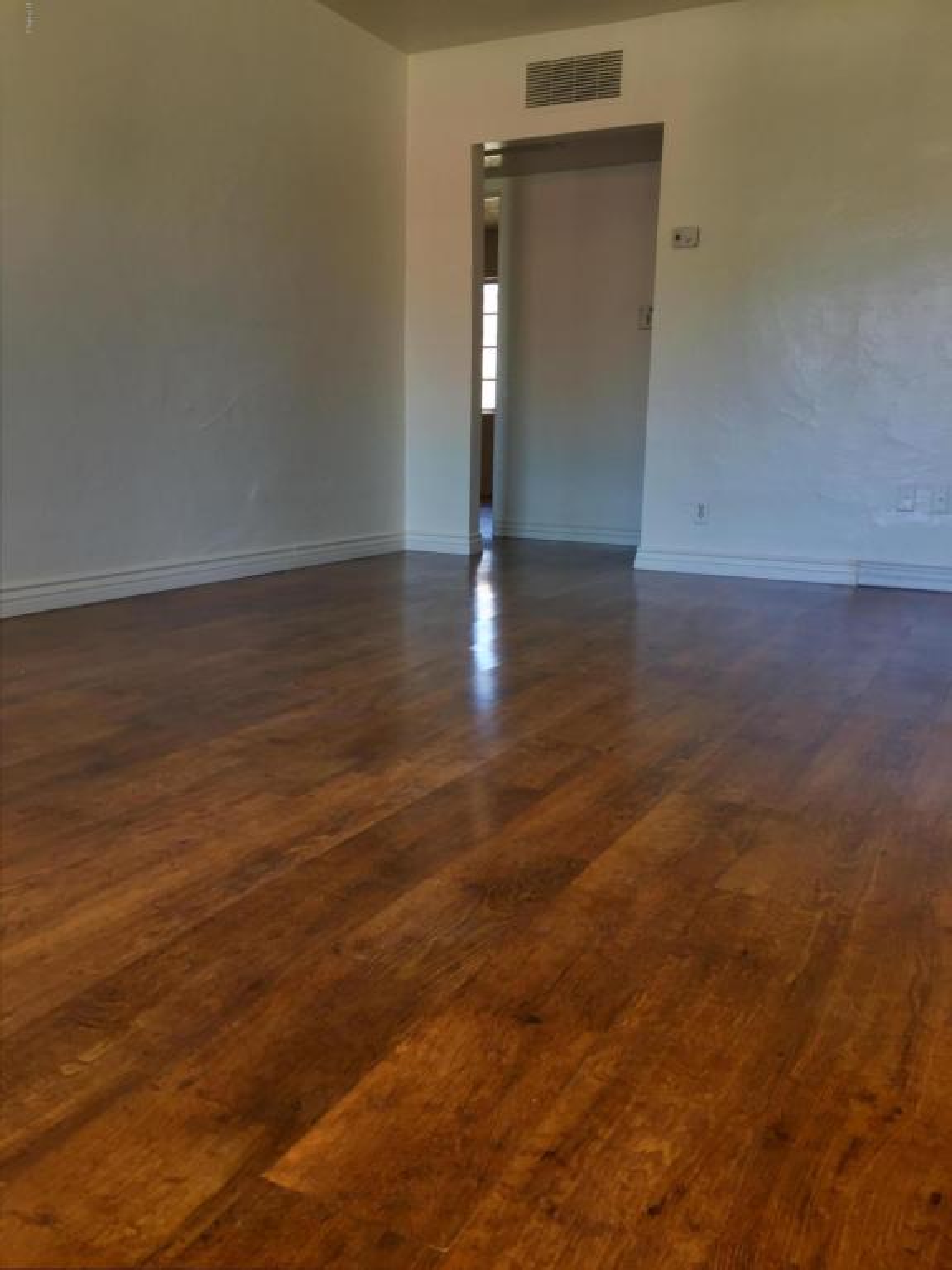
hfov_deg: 48.2
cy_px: 635
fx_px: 1064
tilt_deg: -8.2
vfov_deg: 61.7
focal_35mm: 29
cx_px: 476
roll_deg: -1.2
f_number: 2.2
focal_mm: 4.15
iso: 40
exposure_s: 1/60
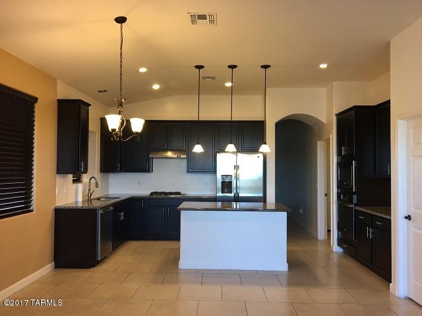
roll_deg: -1.3
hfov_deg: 61.7
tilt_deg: +1.3
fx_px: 354
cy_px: 158
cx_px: 211
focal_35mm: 29
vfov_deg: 48.2
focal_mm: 4.15
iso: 64
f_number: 2.2
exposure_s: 1/30
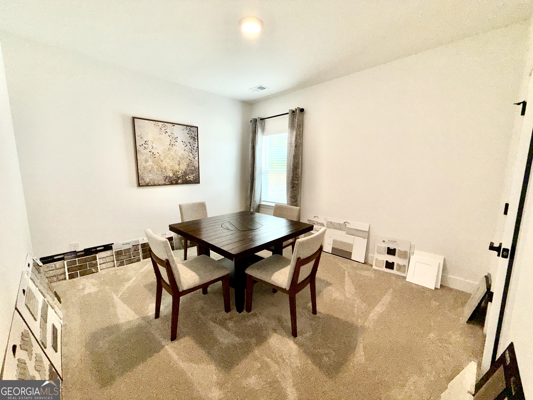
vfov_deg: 85.7
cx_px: 266
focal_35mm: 14
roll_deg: -0.5
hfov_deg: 102.1
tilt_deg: -8.2
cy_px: 200
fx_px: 216
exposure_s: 1/122
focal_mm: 2.22
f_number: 2.2
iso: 25
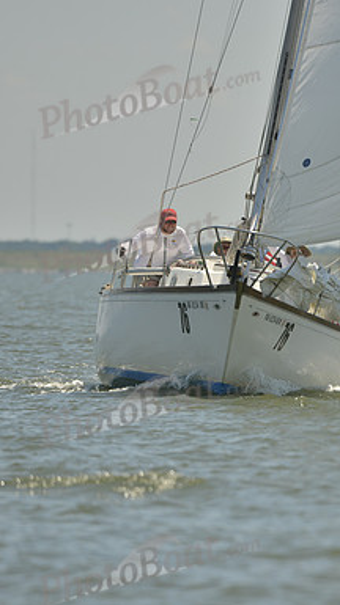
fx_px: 10149
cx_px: 343
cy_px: 302
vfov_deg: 3.4
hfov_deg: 1.9
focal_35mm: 632
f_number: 5.6
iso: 200
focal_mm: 400
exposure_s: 1/1600
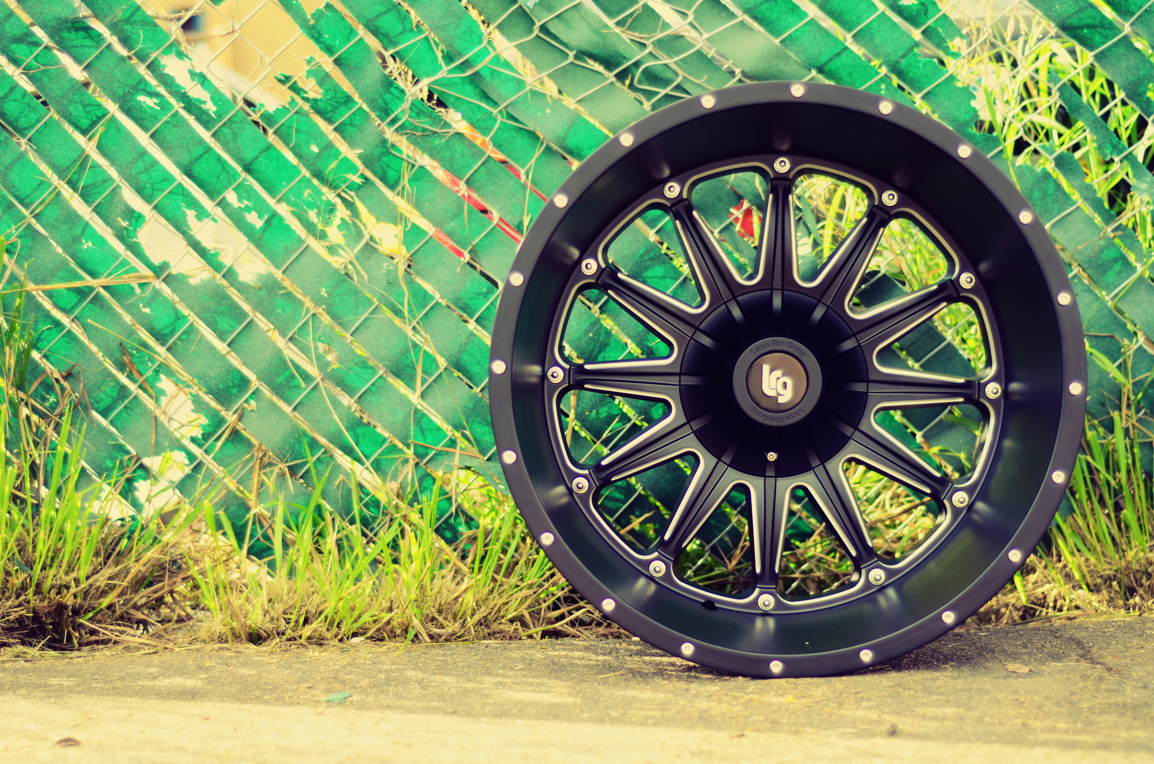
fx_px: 2399
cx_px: 577
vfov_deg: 18.1
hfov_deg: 27.0
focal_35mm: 75
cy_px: 382
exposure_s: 1/800
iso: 200
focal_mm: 50
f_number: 1.8
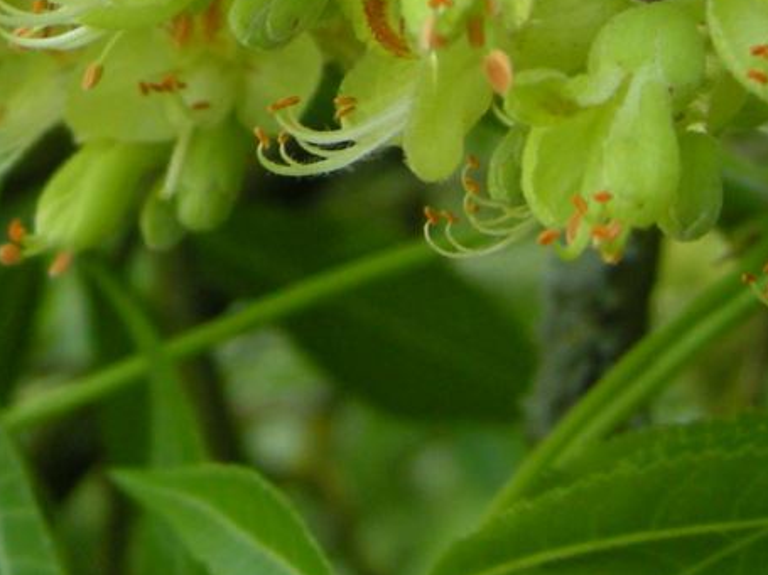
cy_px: -298
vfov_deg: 9.4
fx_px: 3416
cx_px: 142
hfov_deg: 12.8
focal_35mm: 154
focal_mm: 7.5
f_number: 2.7
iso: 90
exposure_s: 1/57
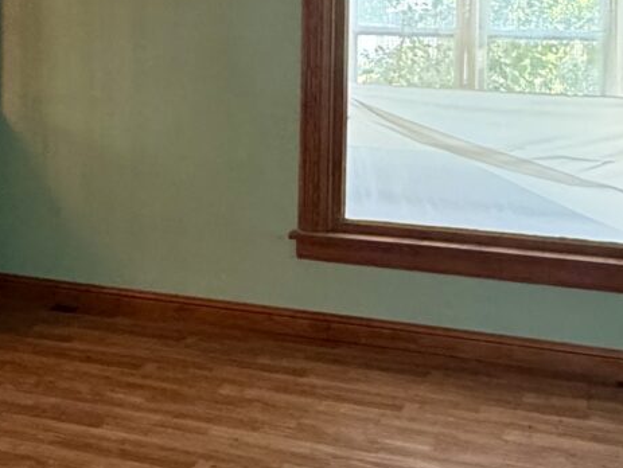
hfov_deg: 33.1
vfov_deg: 24.4
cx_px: 249
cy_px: 24
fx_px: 1045
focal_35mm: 58
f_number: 2.2
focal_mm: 2.22
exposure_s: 1/60
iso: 400
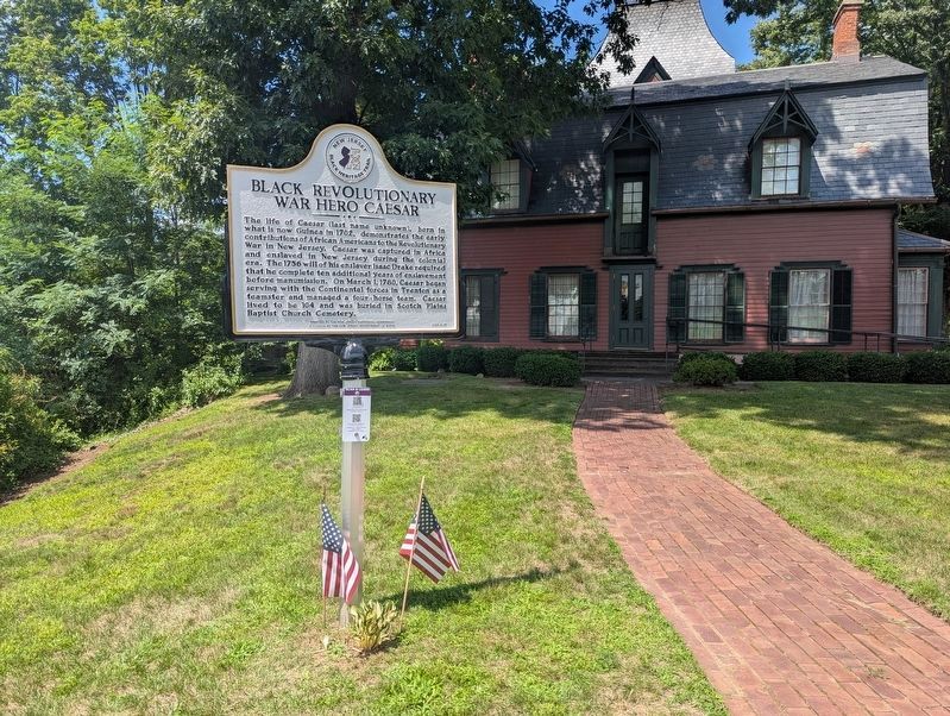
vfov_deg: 57.0
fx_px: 660
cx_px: 475
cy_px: 358
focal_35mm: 24
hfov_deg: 71.5
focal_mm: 6.81
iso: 42
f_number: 1.85
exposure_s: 1/1230
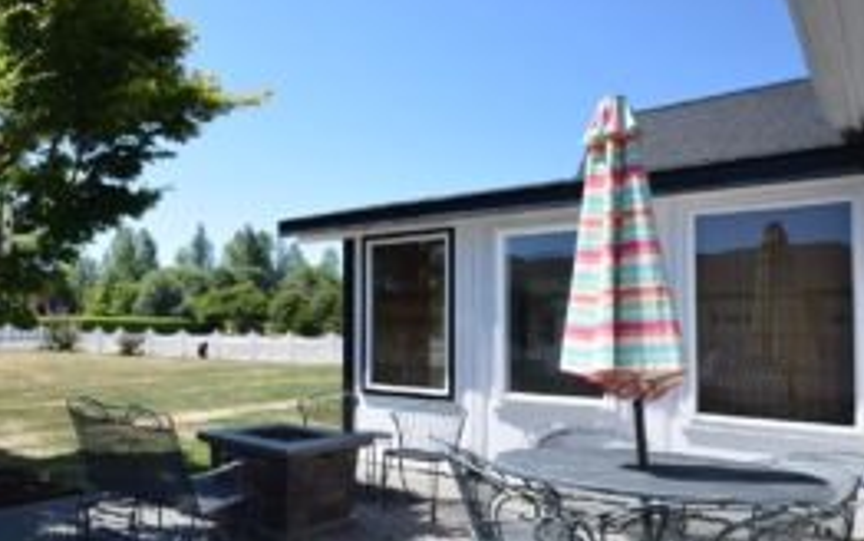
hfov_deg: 63.2
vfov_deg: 44.5
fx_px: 660
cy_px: 299
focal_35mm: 28
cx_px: 234
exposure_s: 1/400
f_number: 4.5
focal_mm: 12
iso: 100
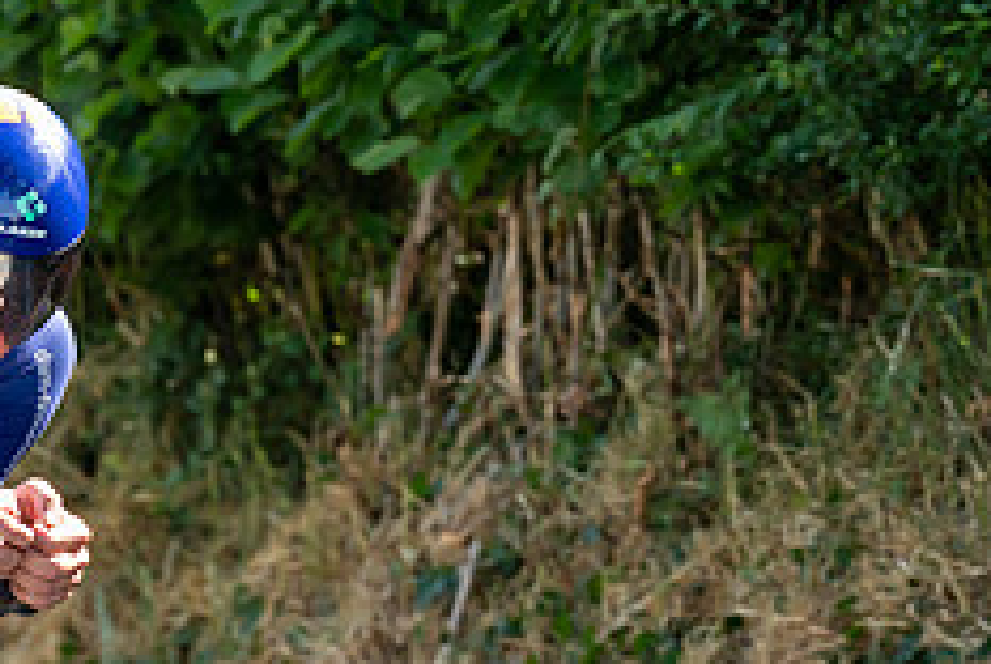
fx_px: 14470
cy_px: 680
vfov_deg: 2.6
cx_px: -4
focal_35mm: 525
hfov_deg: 3.9
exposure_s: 1/1000
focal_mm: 151
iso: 640
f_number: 3.5
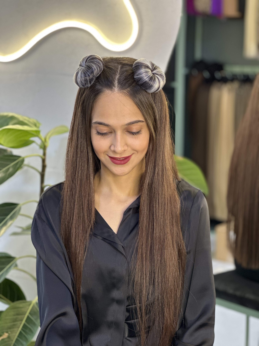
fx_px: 768
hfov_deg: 19.1
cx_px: 130
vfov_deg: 25.3
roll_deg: -1.1
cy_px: 173
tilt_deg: -8.5
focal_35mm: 77
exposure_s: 1/33
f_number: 2.8
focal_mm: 9
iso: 160
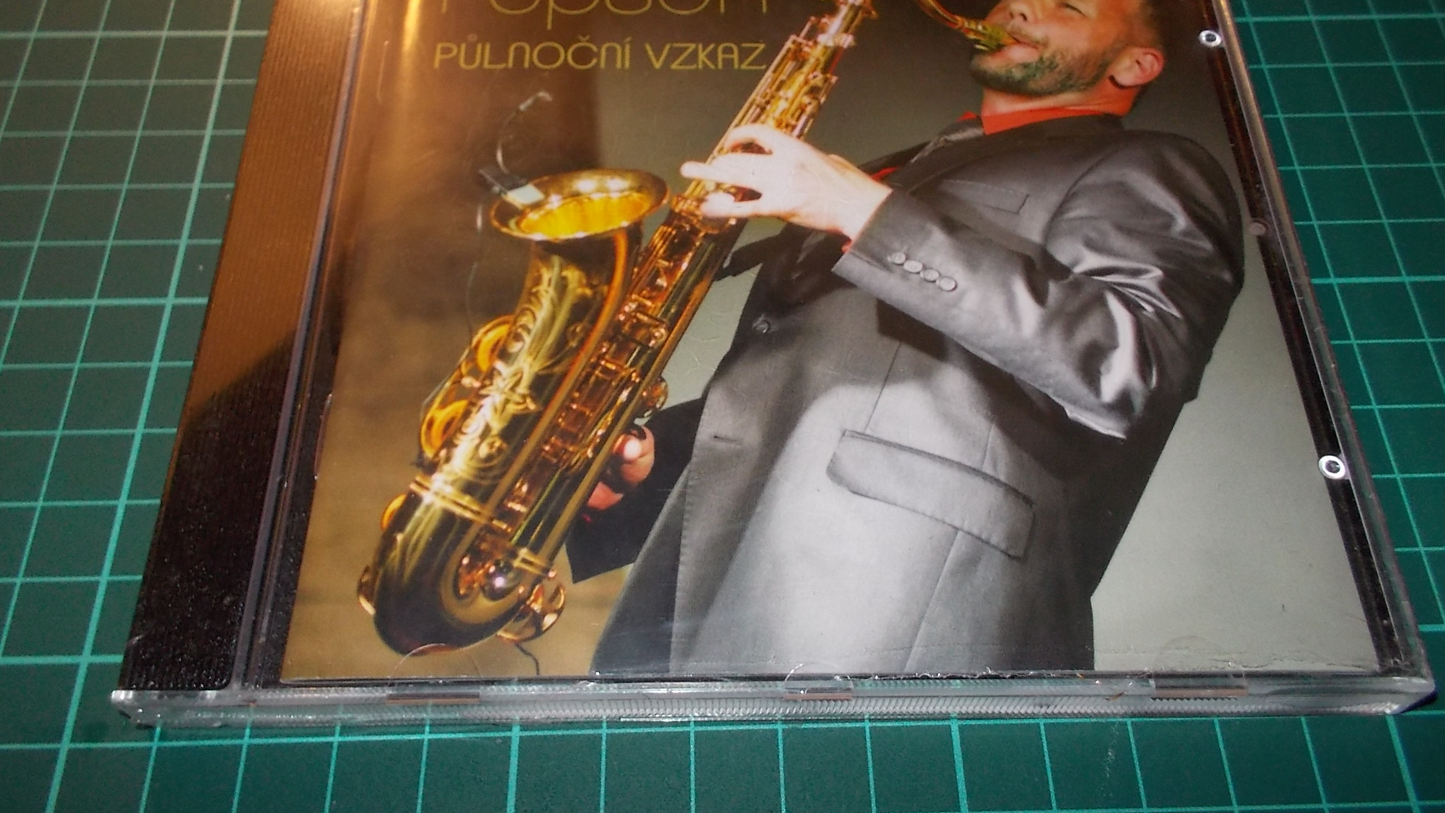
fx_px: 1226
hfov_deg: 61.0
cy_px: 354
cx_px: 731
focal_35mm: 32
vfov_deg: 36.6
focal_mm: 4.1
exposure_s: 1/30
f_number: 3.3
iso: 200
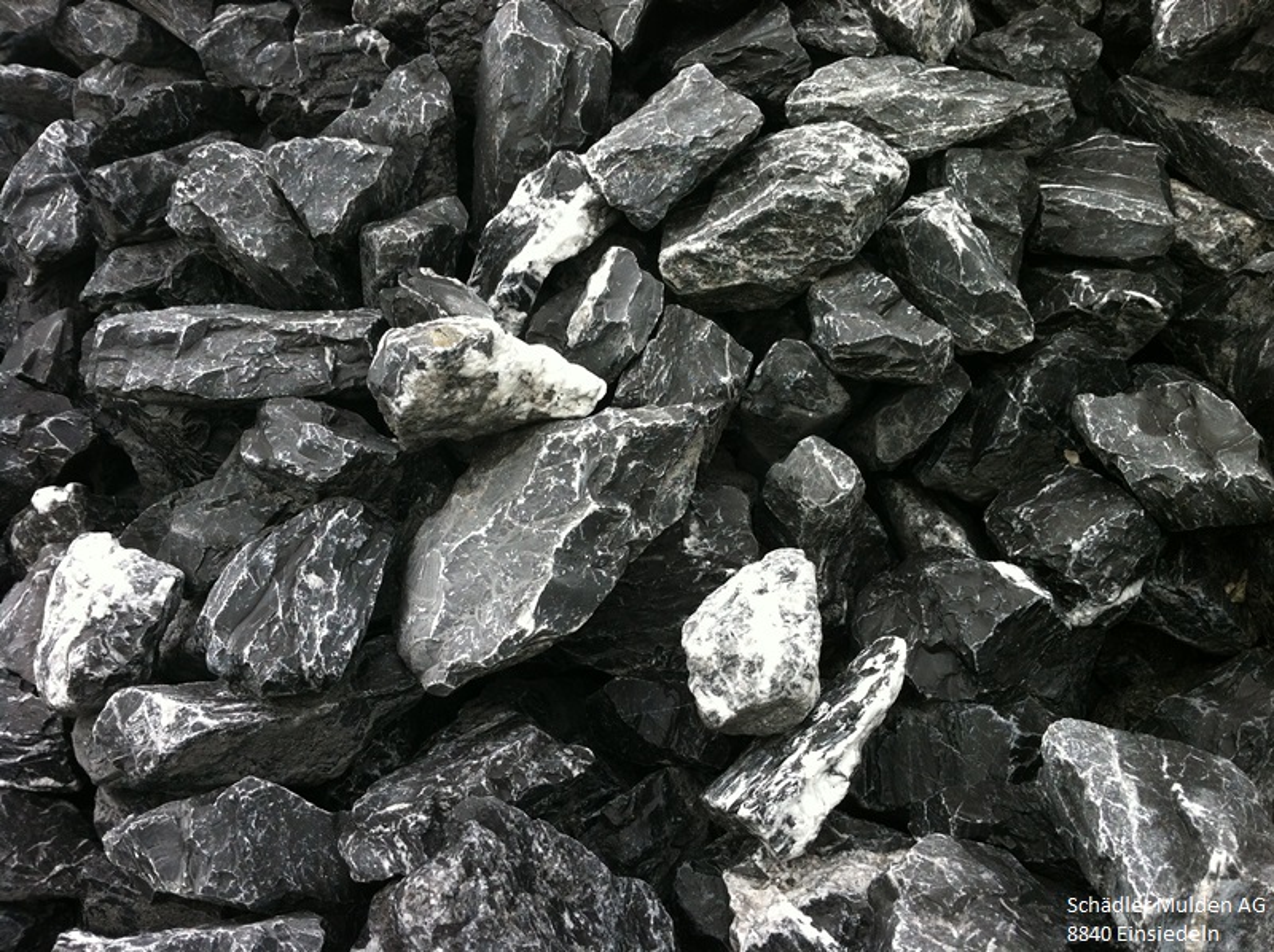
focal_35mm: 35
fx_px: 1287
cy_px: 476
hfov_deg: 52.7
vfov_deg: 40.6
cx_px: 637
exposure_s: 1/120
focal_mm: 3.85
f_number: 2.8
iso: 80
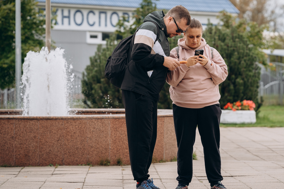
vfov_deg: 8.6
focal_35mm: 160
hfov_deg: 12.8
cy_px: 87
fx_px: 1262
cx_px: 172
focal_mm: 126
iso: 400
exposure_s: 1/800
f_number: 4
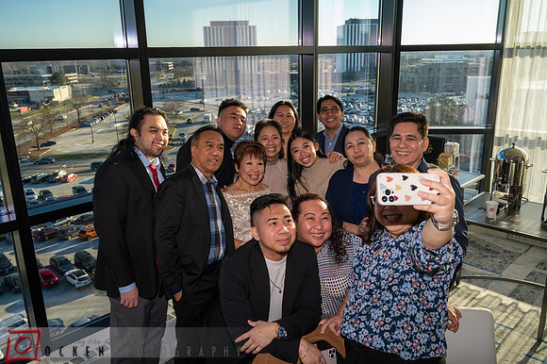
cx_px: 274
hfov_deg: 62.0
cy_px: 182
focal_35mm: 30
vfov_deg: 43.6
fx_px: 456
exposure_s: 1/800
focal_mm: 30
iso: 1000
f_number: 5.6
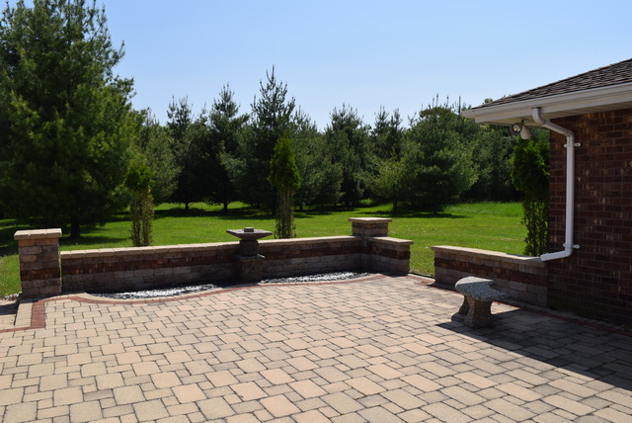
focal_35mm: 27
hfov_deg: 67.3
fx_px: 474
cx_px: 316
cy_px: 212
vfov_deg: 48.0
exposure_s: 1/200
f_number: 10
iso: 100
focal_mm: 18
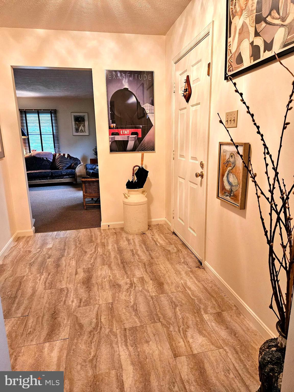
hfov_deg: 58.9
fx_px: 260
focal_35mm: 23
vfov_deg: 73.9
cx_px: 147
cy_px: 196
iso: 500
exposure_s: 1/120
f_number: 1.8
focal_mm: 5.4
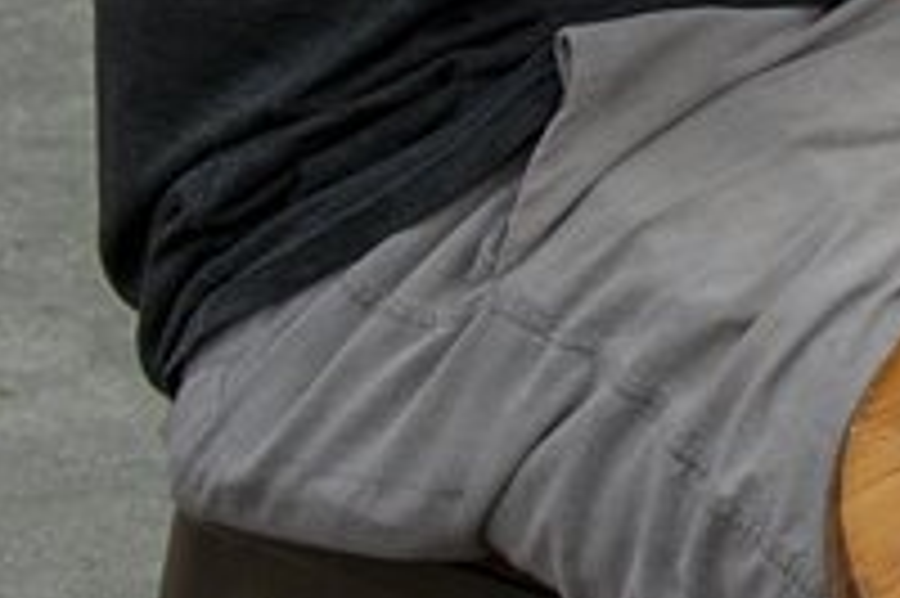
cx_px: 2038
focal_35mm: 210
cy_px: -843
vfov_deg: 6.2
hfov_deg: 9.0
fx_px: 5246
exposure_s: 1/250
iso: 100
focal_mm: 35
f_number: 6.3
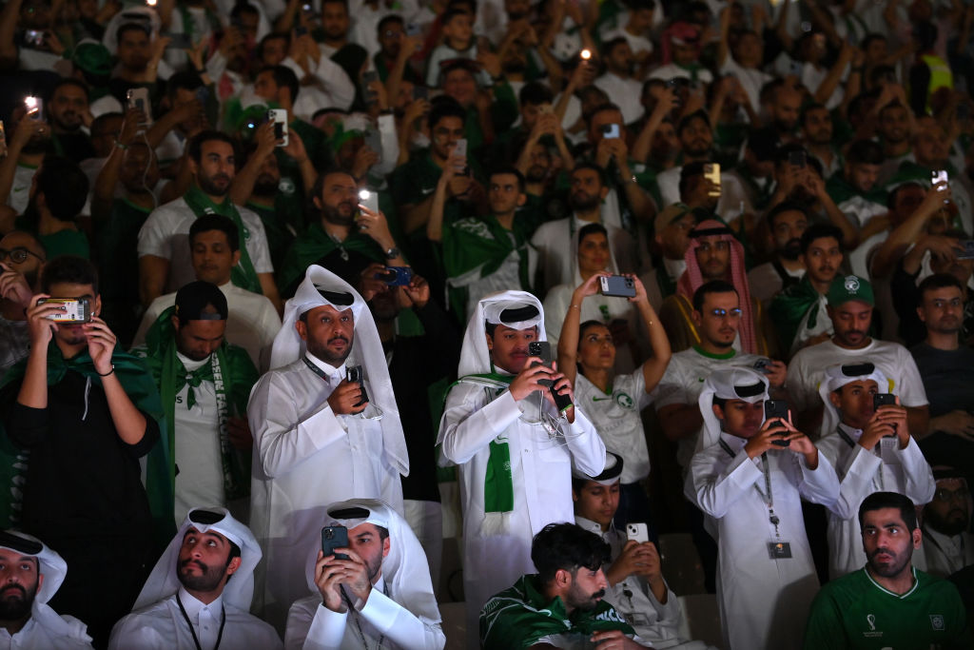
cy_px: 325
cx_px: 487
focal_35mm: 110
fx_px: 2976
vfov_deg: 12.5
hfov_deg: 18.6
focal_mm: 110
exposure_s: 1/400
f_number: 2.8
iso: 1600
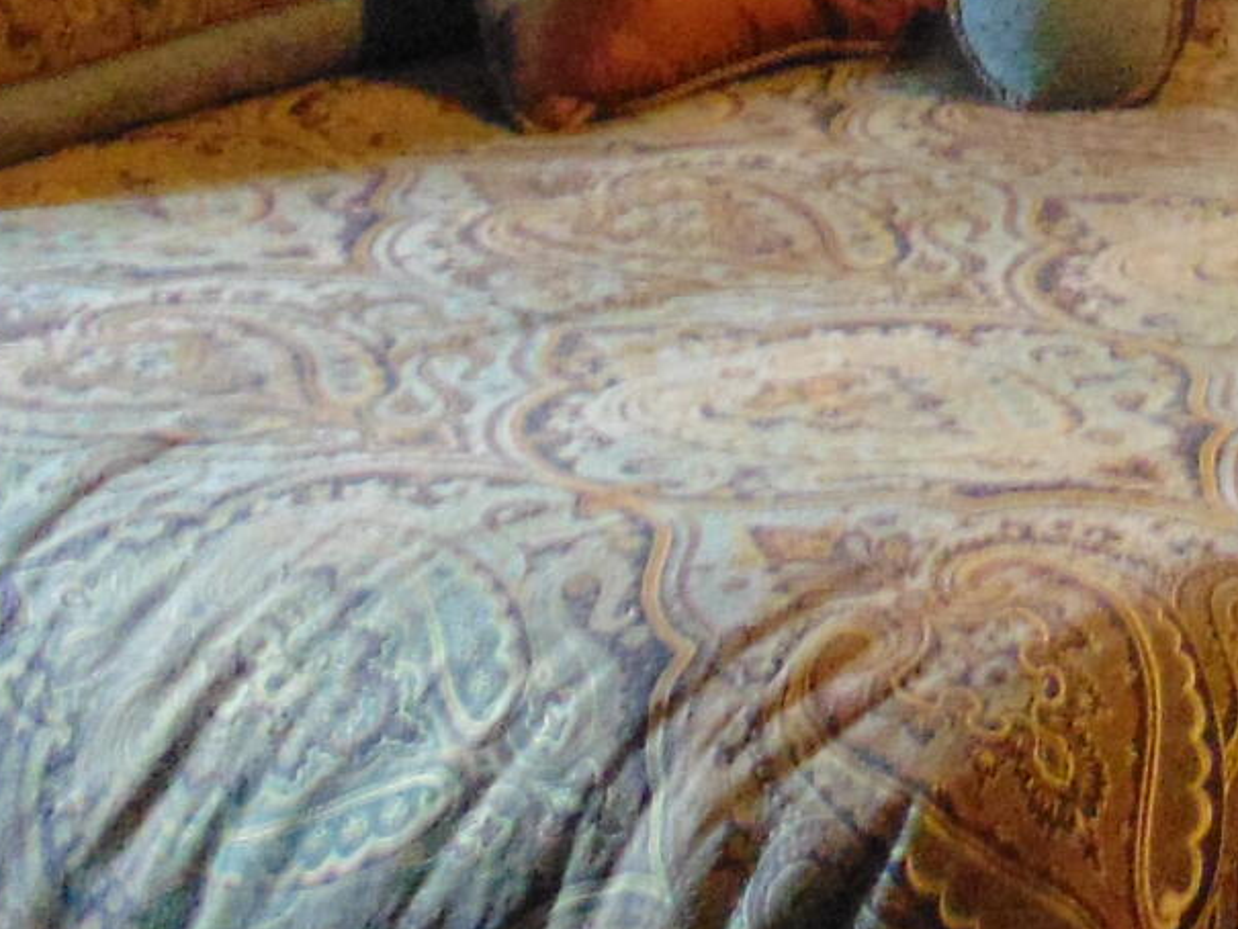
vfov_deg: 10.9
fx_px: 4436
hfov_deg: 14.5
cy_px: -937
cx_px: 2024
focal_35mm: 124
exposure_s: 1/25
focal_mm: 4.5
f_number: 3
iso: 500
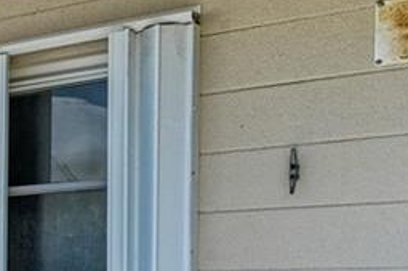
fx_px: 995
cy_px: 291
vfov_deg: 15.1
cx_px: -581
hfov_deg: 14.5
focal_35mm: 88
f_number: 8
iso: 400
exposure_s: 1/1250
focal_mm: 14
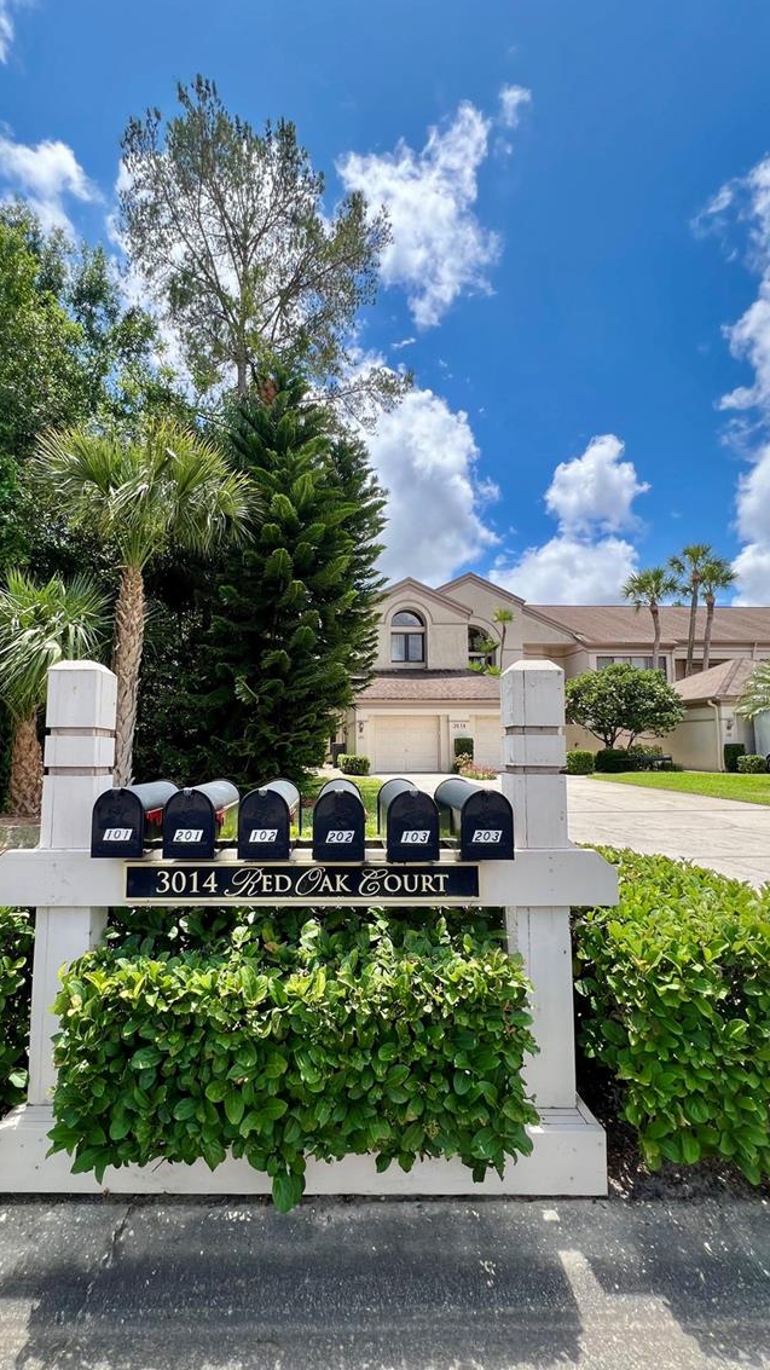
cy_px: 703
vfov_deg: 103.0
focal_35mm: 15
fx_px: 545
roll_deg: -0.1
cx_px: 328
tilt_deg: +3.8
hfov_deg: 70.1
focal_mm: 1.57
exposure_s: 1/834
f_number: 1.8
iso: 32
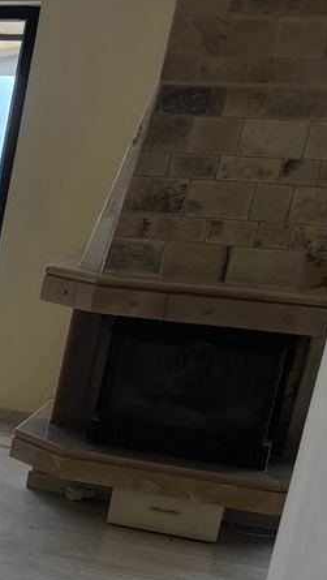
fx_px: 1246
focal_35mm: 81
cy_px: 507
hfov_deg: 11.2
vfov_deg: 25.5
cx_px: -565
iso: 125
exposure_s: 1/100
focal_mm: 6.14
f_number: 1.65
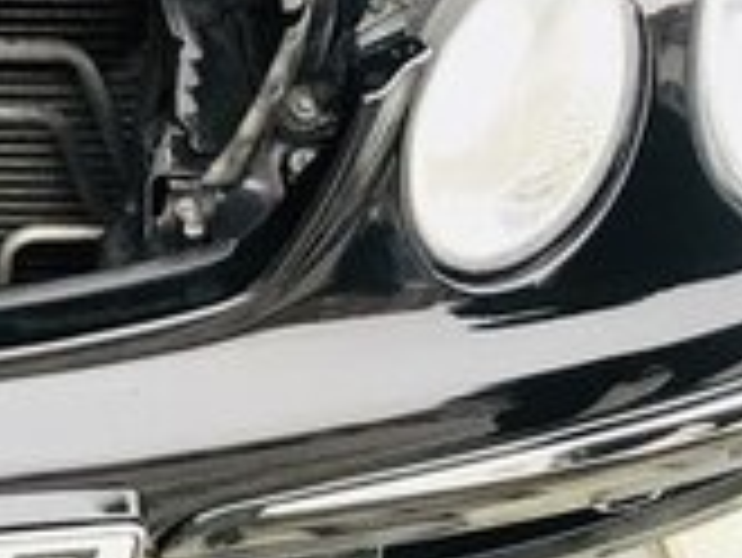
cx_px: -319
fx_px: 2402
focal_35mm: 112
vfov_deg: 12.1
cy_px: -457
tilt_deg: -35.5
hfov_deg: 16.3
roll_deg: +0.3
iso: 20
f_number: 1.8
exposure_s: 1/33
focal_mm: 3.99
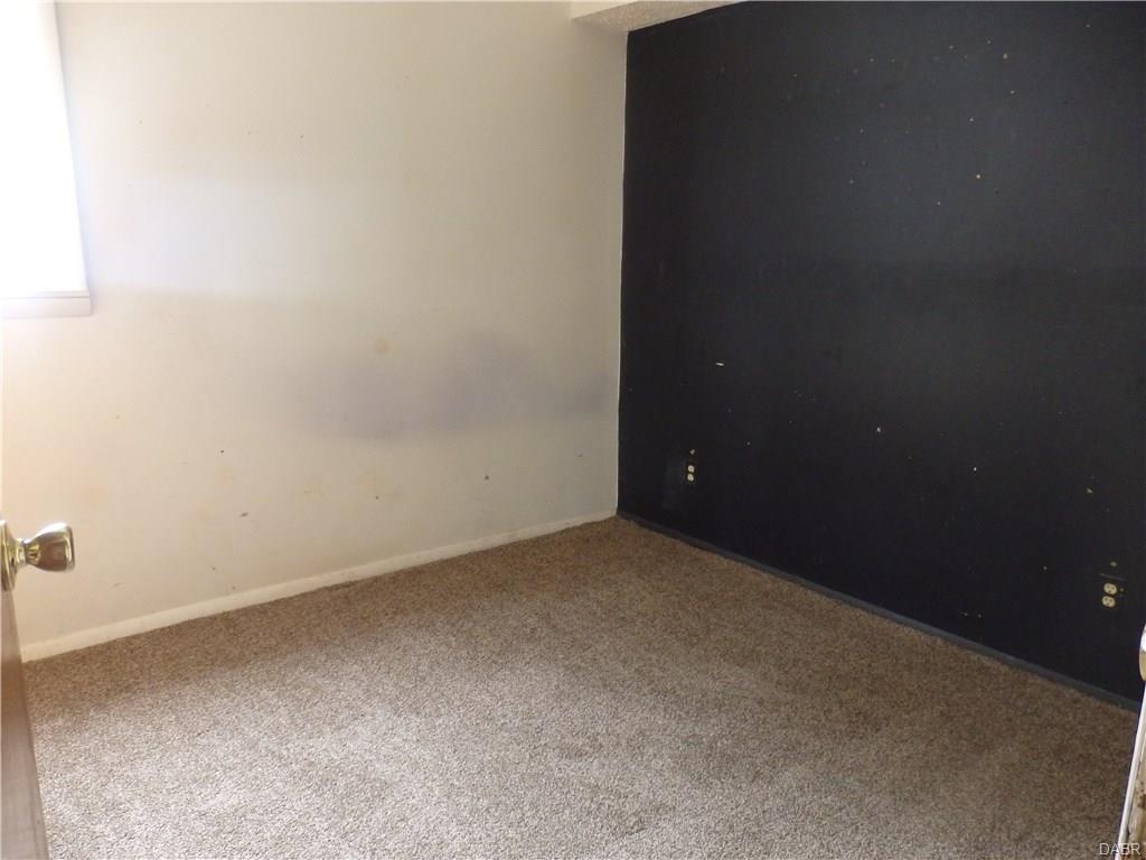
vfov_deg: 54.9
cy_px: 430
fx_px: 828
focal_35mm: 25
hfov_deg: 69.4
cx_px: 573
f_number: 3
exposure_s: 1/30
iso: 640
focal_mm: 4.5
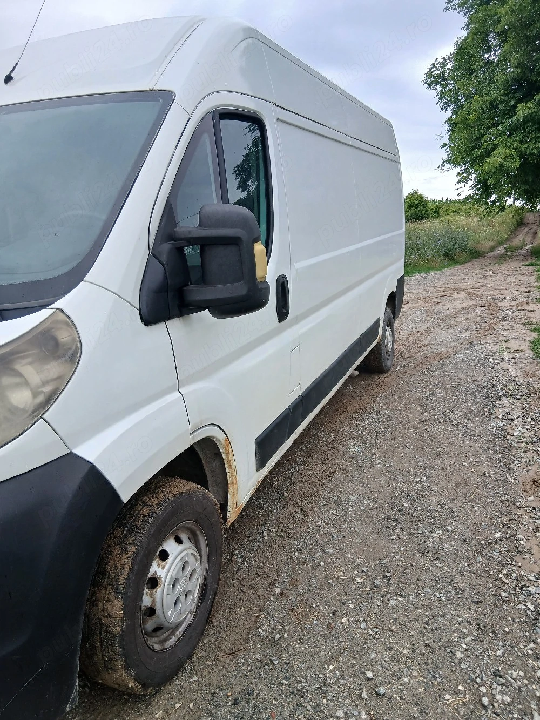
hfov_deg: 53.1
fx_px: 541
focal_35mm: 26
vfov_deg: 67.3
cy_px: 360
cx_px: 270
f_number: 1.8
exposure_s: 1/167
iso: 20
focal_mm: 3.98
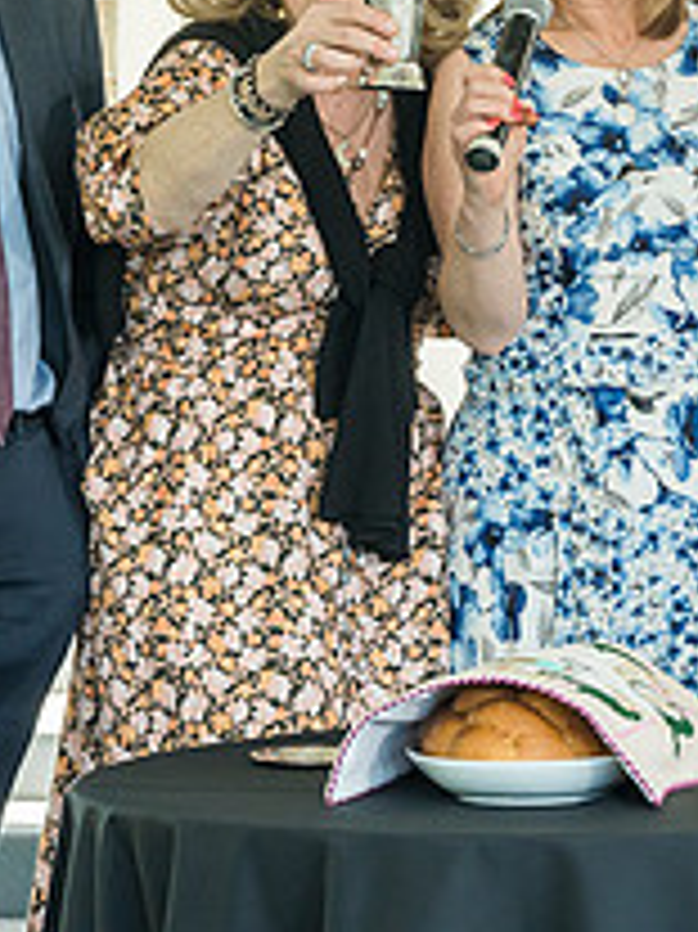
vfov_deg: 9.0
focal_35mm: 221
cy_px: 345
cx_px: 749
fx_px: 5948
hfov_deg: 6.7
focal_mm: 79
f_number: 7.1
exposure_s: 1/125
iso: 1600
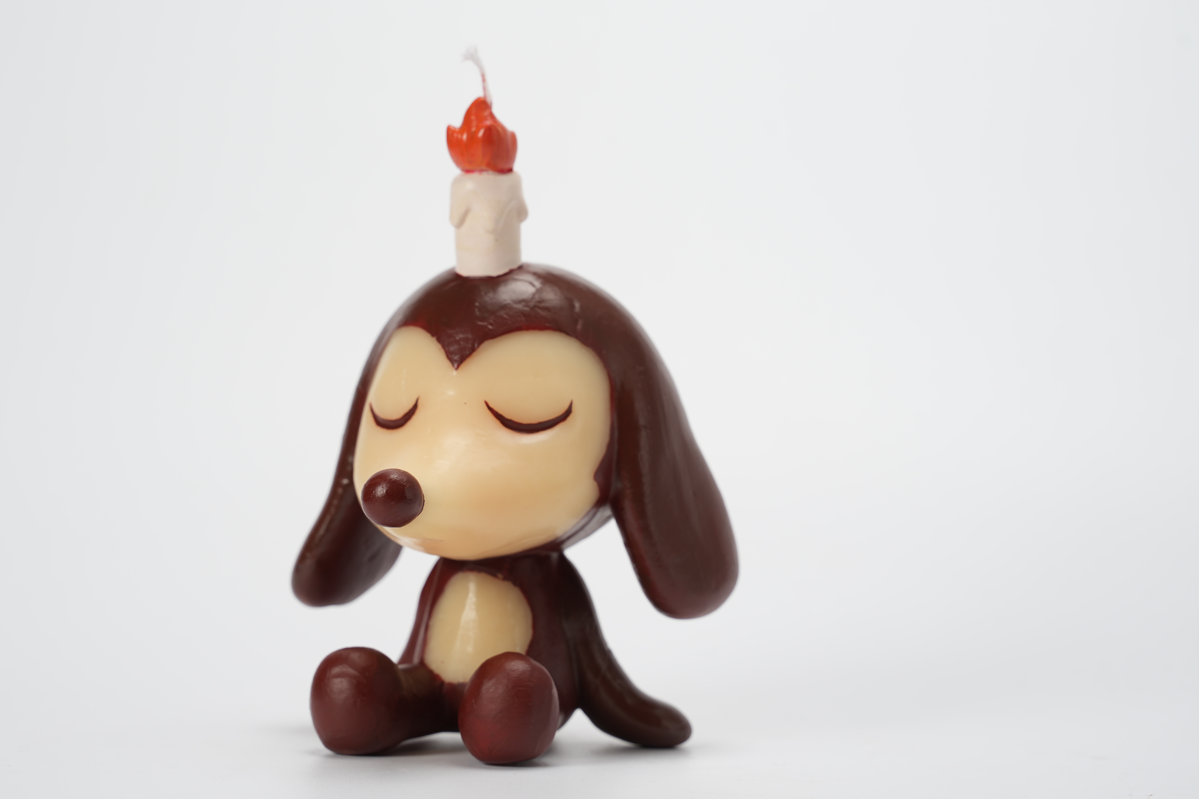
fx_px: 2931
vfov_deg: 15.5
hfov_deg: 23.1
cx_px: 505
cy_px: 403
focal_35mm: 88
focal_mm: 75
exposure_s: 1/60
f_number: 8
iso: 100
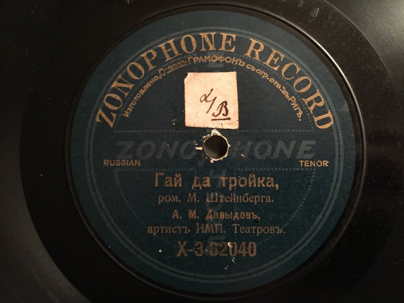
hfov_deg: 61.7
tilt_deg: -76.1
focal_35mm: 29
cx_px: 202
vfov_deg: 48.2
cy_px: 152
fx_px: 338
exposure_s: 1/17
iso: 500
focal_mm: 4.15
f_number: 2.2
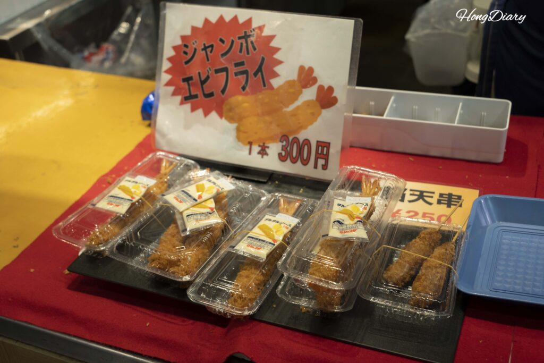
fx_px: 710
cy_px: 182
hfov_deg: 41.9
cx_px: 272
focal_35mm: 47
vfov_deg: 28.7
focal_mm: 47
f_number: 5.6
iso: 320
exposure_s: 1/60
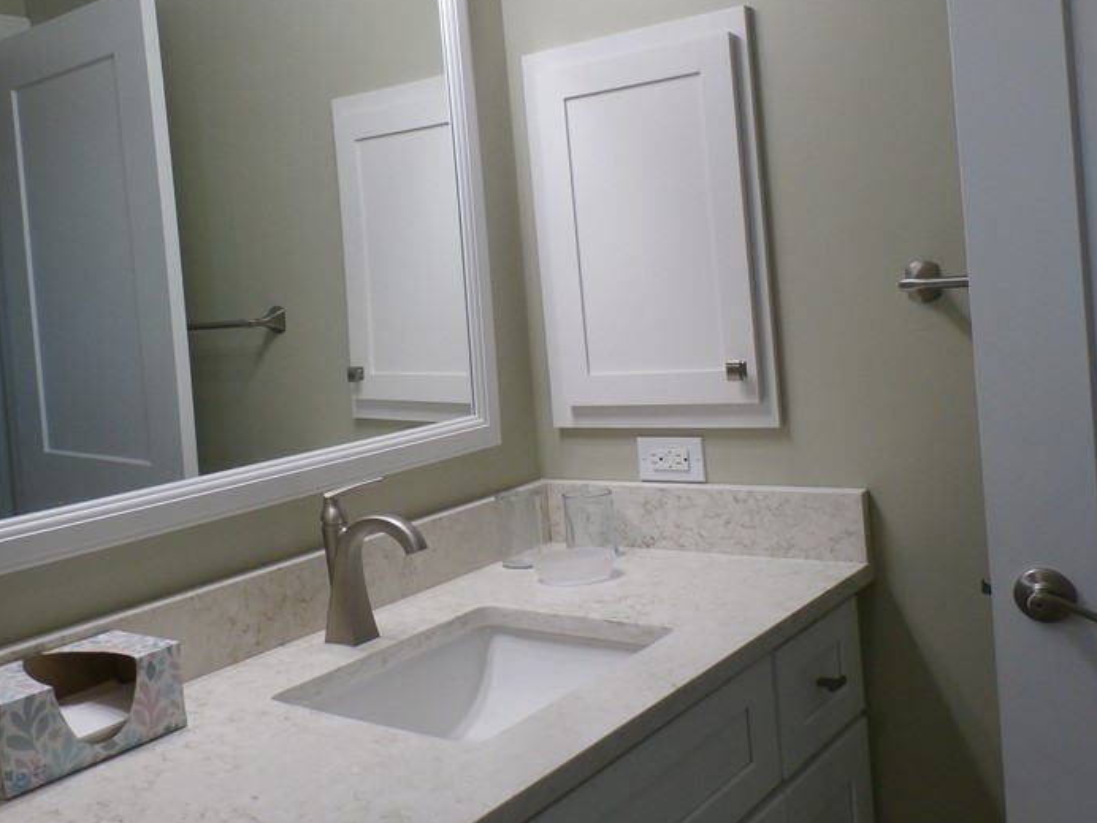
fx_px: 1173
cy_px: 319
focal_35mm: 37
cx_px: 376
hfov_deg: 49.4
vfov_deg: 38.5
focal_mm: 4.5
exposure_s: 1/60
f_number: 3
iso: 125
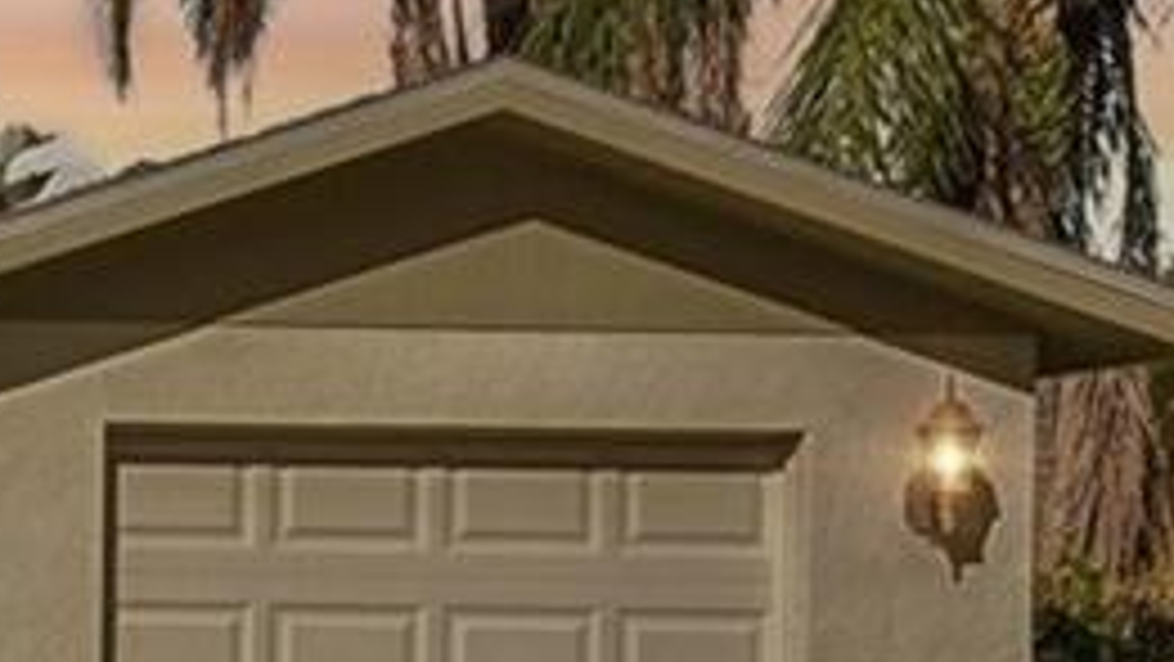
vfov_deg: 8.5
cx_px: -1655
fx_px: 4391
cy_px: 838
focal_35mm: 141
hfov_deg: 12.1
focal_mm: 22
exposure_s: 1/1500
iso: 400
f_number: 8
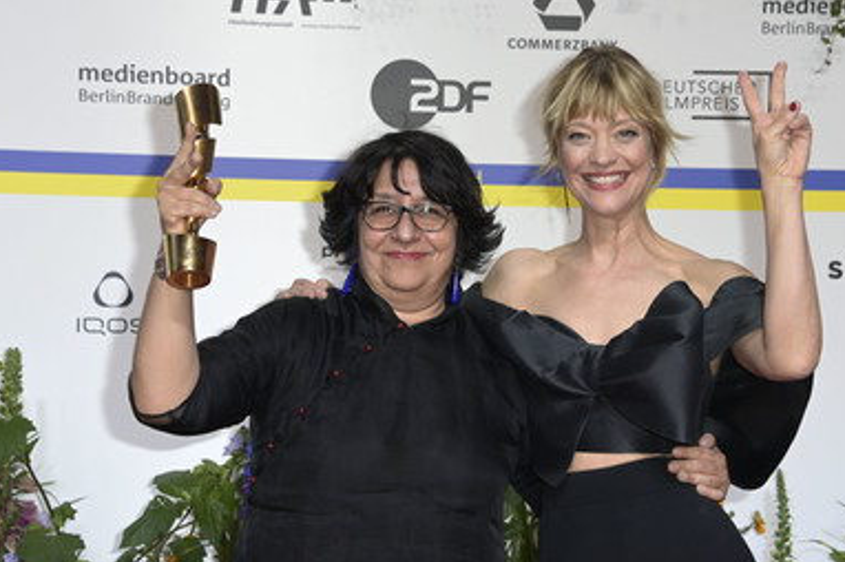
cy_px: 312
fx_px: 2158
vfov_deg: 14.8
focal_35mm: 92
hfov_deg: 22.1
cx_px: 472
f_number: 6.3
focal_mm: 78
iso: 800
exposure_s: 1/250
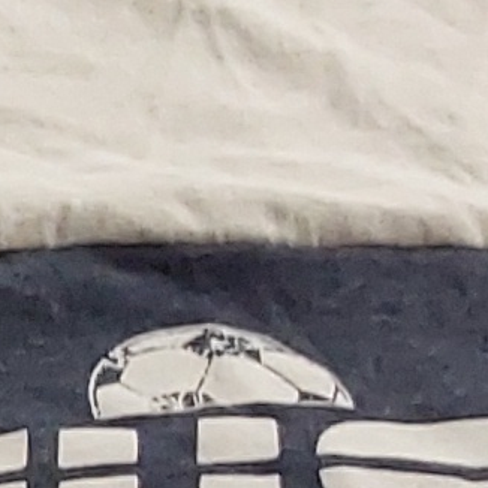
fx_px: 3955
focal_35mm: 248
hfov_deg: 6.3
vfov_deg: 7.0
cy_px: 623
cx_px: -1115
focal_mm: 2.91
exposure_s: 1/60
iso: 100
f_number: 1.9
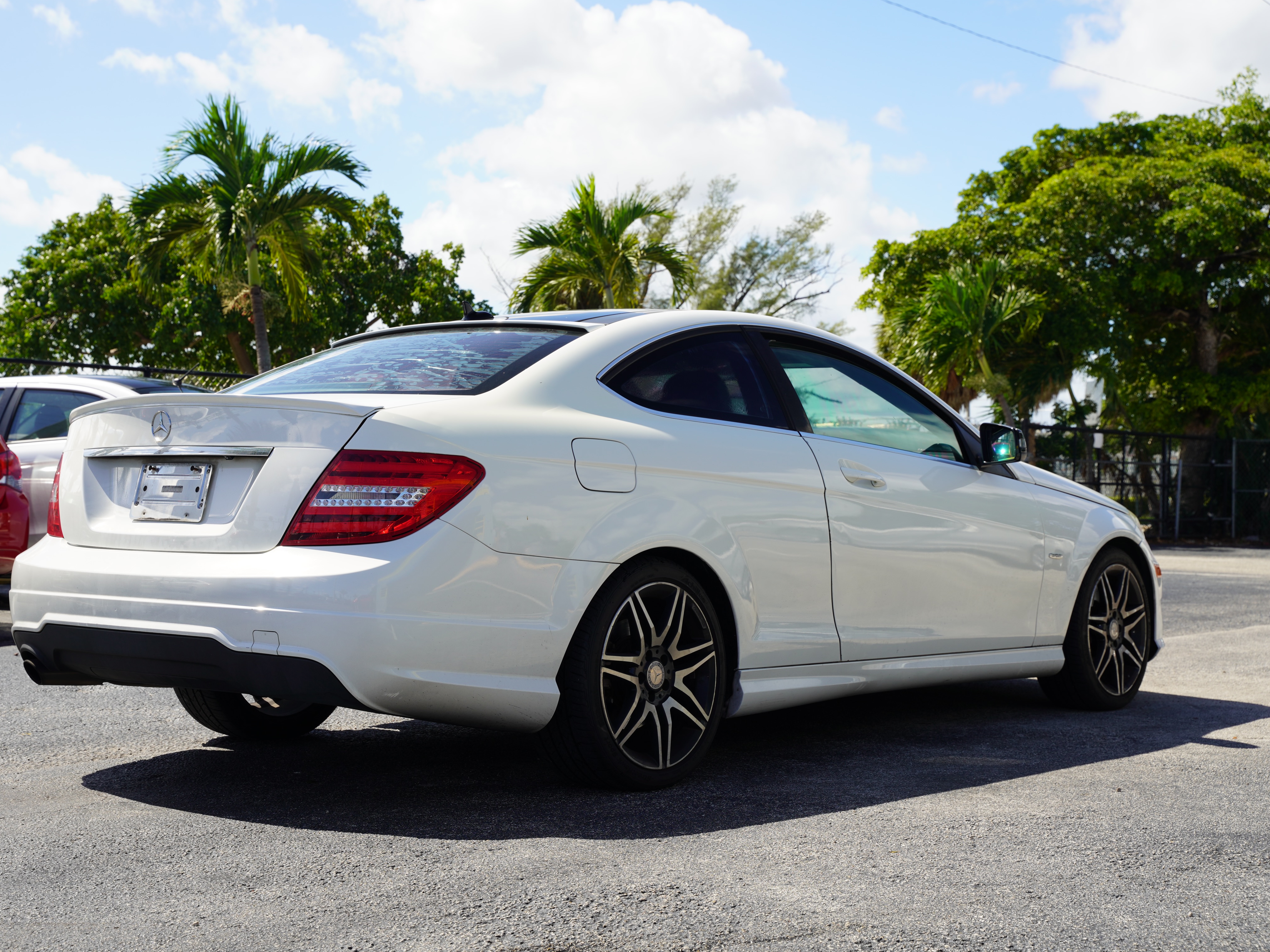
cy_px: 476
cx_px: 577
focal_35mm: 49
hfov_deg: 39.1
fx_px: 1785
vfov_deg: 29.9
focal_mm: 44.6
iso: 100
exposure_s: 1/100
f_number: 7.1
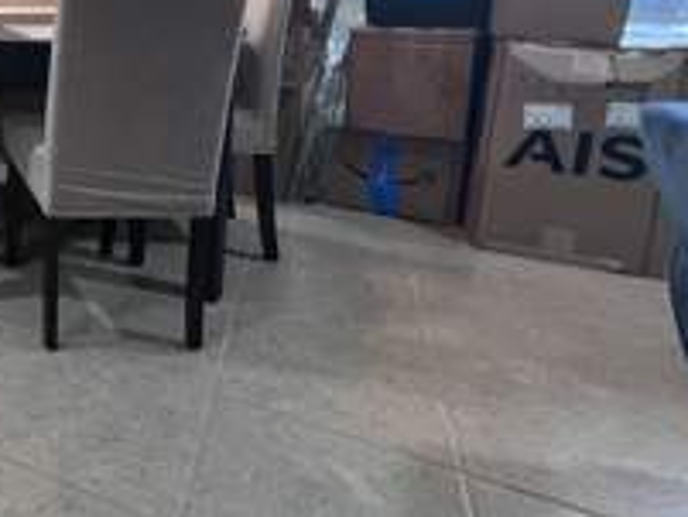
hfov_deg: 42.4
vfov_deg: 42.3
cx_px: -106
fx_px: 616
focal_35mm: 31
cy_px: 67
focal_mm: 1.57
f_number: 1.8
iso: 320
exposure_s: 1/60
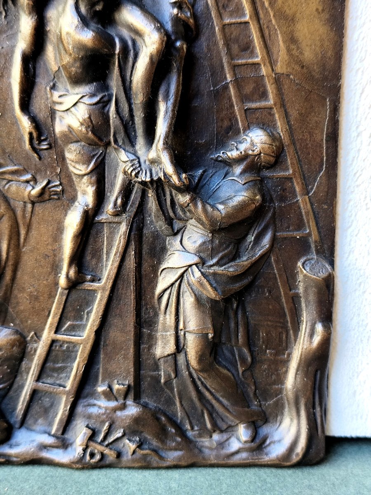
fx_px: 657
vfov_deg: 41.2
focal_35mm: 46
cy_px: 248
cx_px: 186
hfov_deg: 31.5
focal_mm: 6.14
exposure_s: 1/33.3
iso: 125
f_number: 1.65
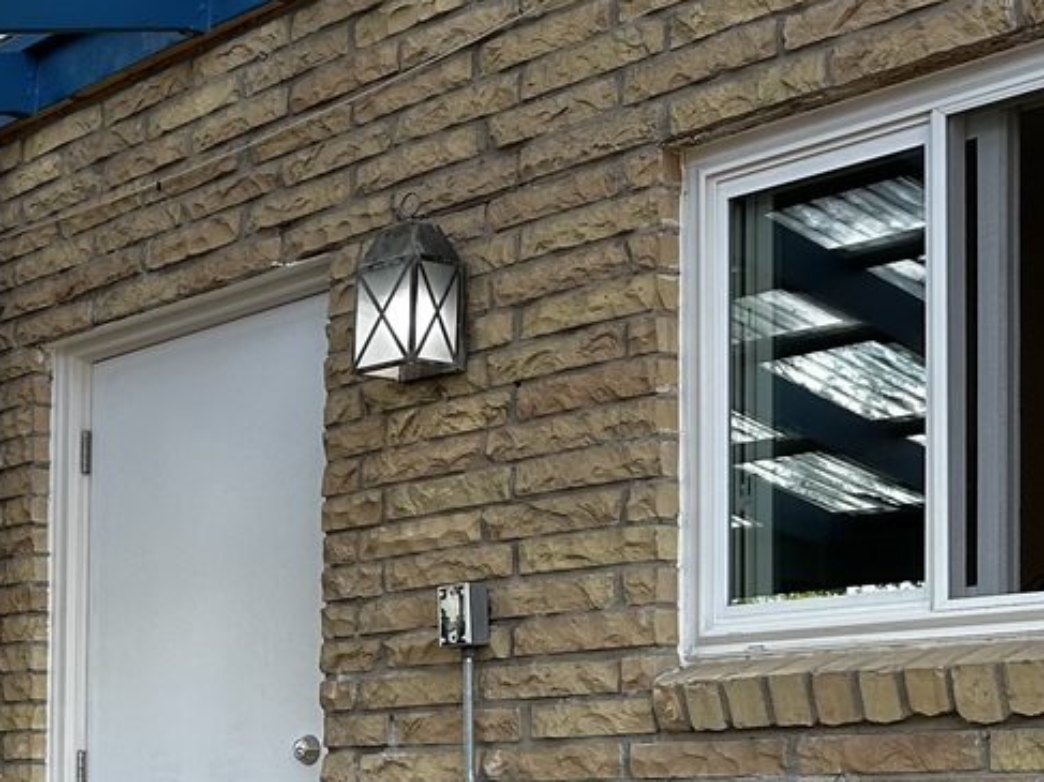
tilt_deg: +1.7
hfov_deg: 24.0
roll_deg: -0.5
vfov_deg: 20.1
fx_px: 2141
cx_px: -322
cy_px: 761
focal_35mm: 71
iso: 80
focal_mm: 6.86
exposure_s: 1/306
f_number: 1.78
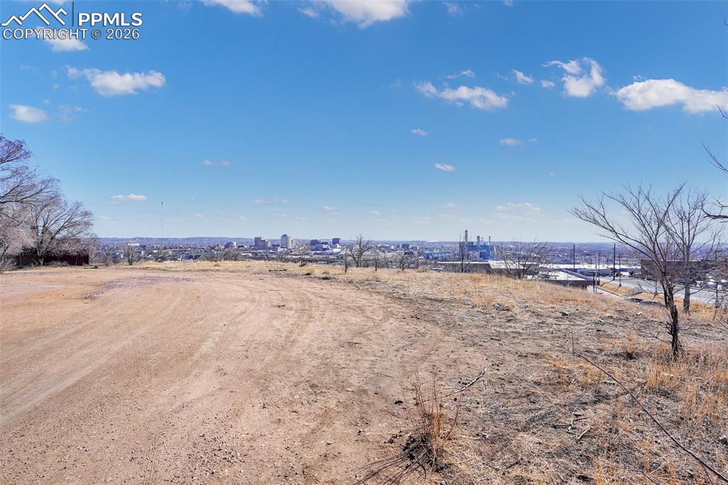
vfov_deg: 70.4
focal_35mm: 17
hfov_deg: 93.3
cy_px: 242
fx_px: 344
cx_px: 364
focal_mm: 17
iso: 100
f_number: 11
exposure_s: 1/125
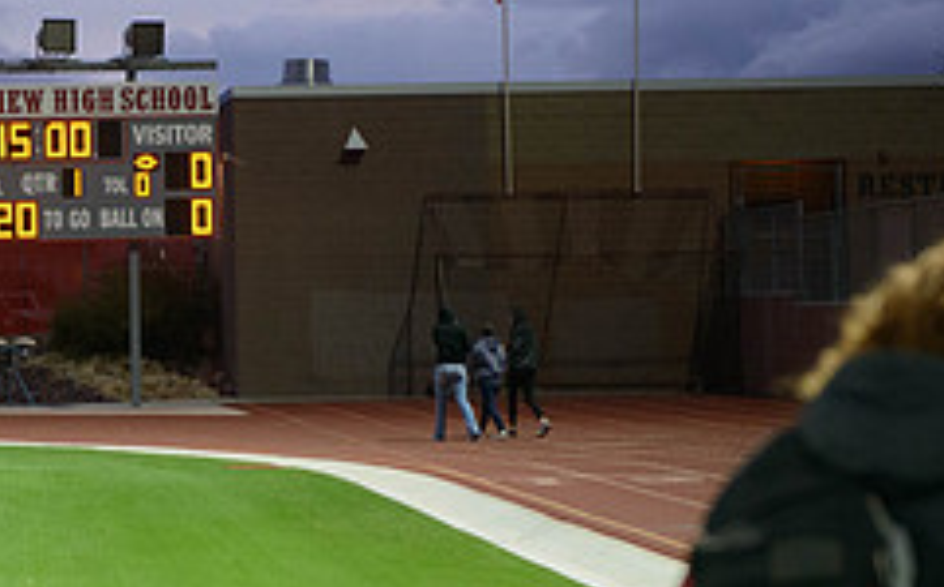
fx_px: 4420
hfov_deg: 12.1
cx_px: 27
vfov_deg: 7.6
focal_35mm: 172
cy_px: 221
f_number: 2.8
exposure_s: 1/200
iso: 3200
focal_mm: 70
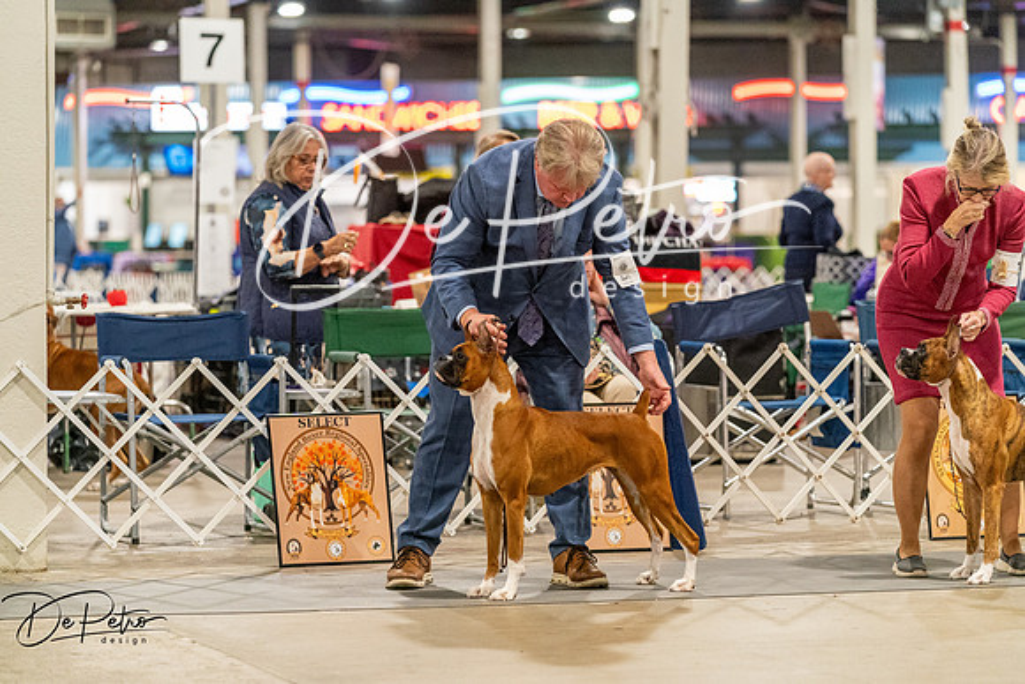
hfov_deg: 15.3
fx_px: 3816
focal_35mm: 134
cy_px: 342
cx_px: 512
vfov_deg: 10.2
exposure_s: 1/250
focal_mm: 134
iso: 6400
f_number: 3.5
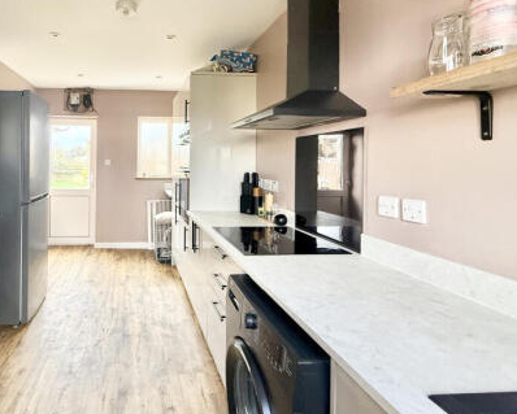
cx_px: 155
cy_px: 163
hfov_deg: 76.6
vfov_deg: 67.4
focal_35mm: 20
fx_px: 306
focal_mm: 2.22
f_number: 2.2
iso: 200
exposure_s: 1/99
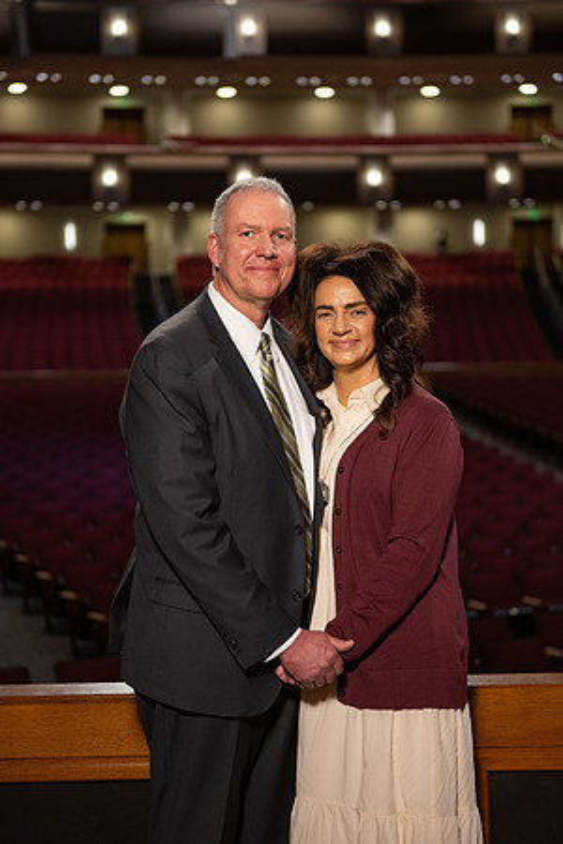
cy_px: 422
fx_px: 1642
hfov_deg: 19.5
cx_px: 282
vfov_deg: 28.8
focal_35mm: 70
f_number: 2.8
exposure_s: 1/160
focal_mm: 70
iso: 1000
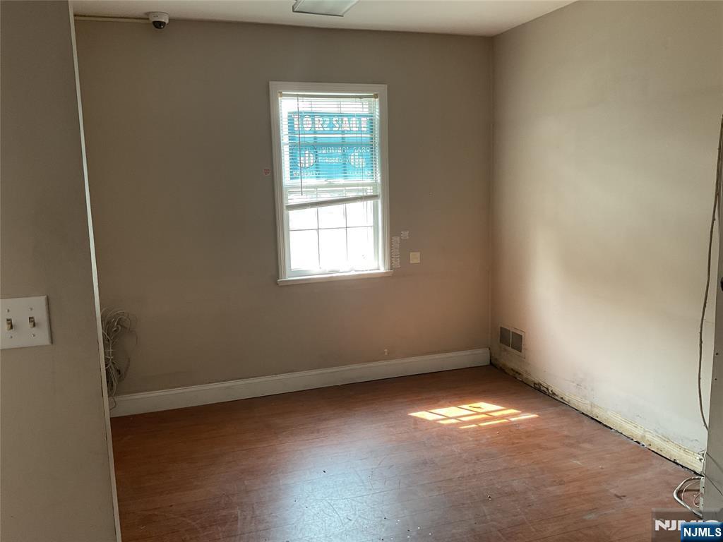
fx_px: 606
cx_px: 362
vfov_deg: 48.2
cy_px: 271
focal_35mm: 29
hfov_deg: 61.7
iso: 100
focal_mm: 3
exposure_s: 1/60
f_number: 1.8
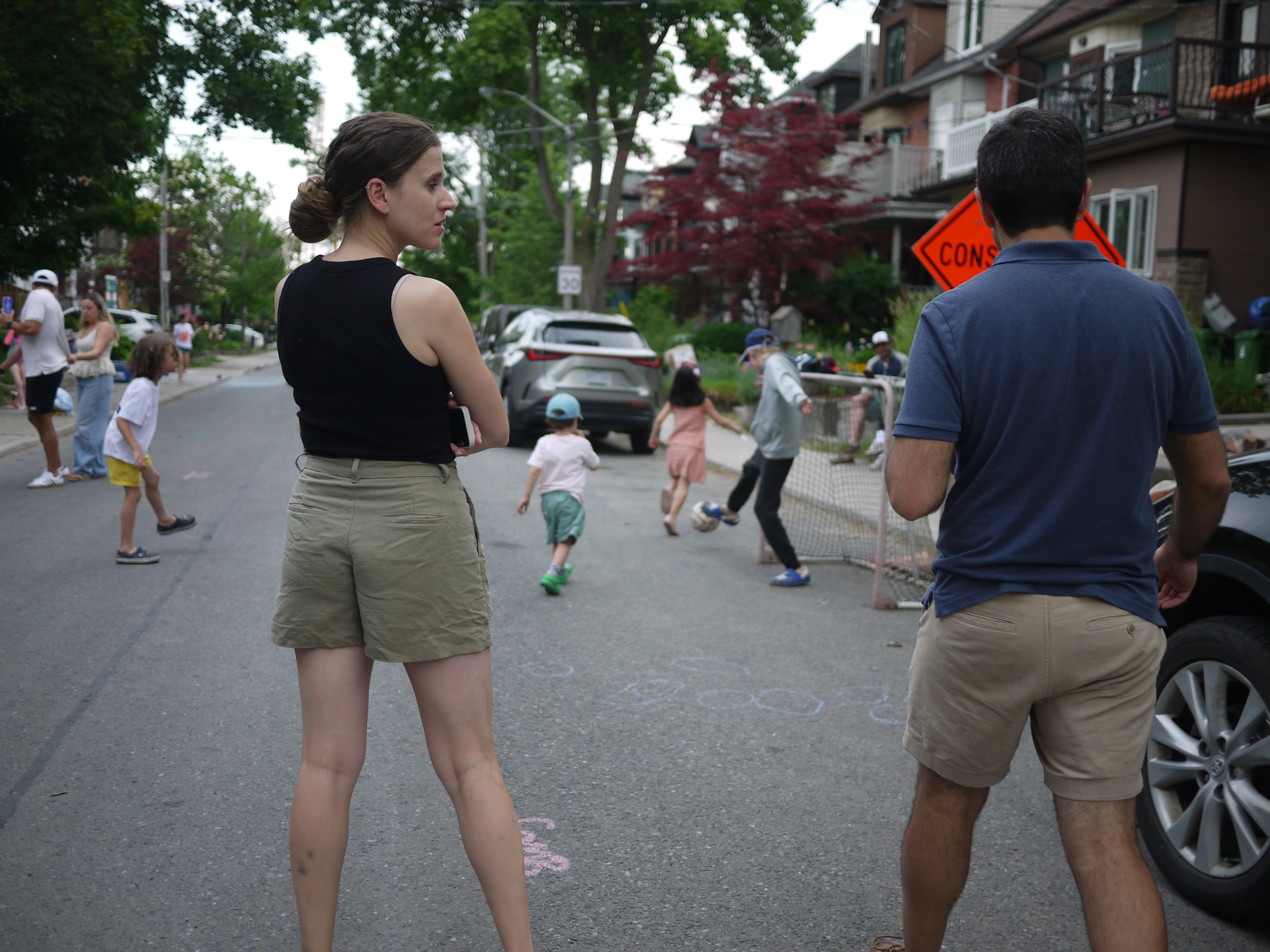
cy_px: 476
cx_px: 635
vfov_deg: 36.0
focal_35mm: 40
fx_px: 1468
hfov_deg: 46.8
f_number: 1.7
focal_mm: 20
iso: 100
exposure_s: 1/400
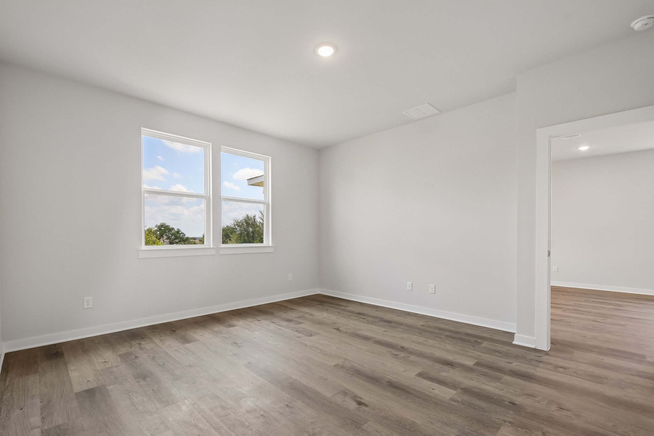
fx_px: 272
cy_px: 218
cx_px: 327
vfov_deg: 77.3
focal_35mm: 15
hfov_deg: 100.4
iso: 400
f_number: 8
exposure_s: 1/125
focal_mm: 10
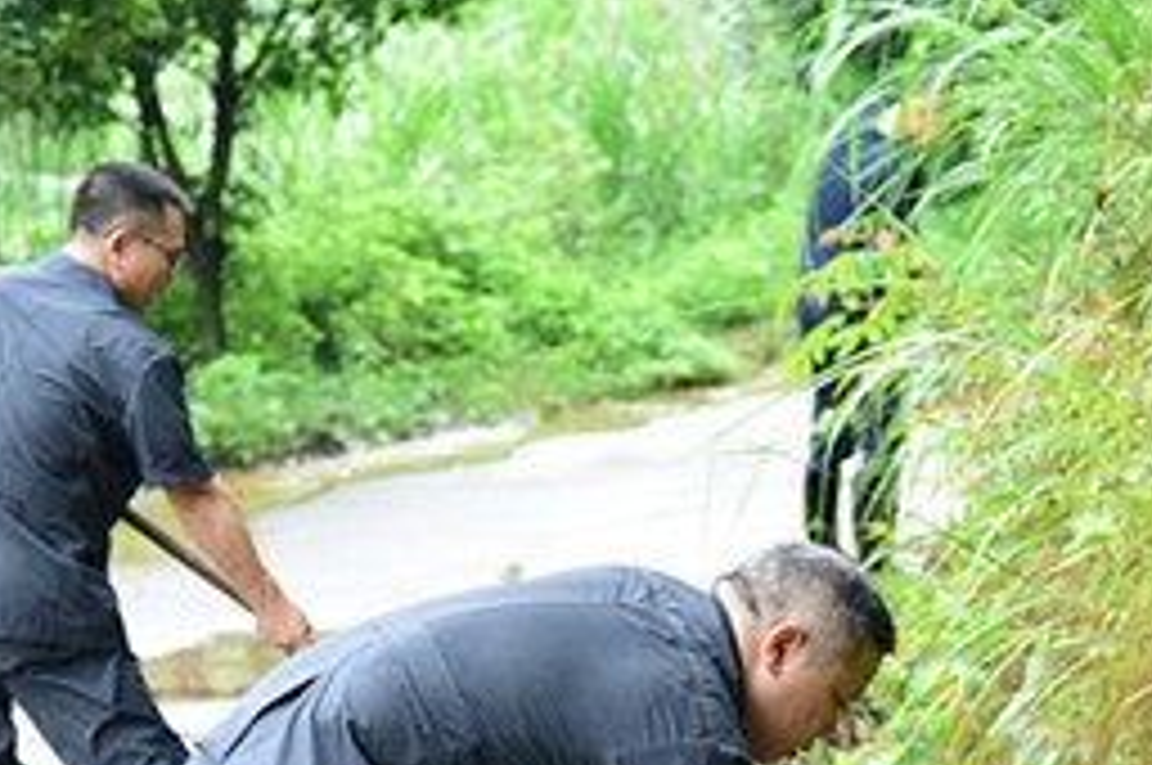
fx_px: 5849
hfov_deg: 11.2
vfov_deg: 7.4
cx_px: 734
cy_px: 794
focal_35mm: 183
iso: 1000
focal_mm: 78
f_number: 4
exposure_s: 1/500
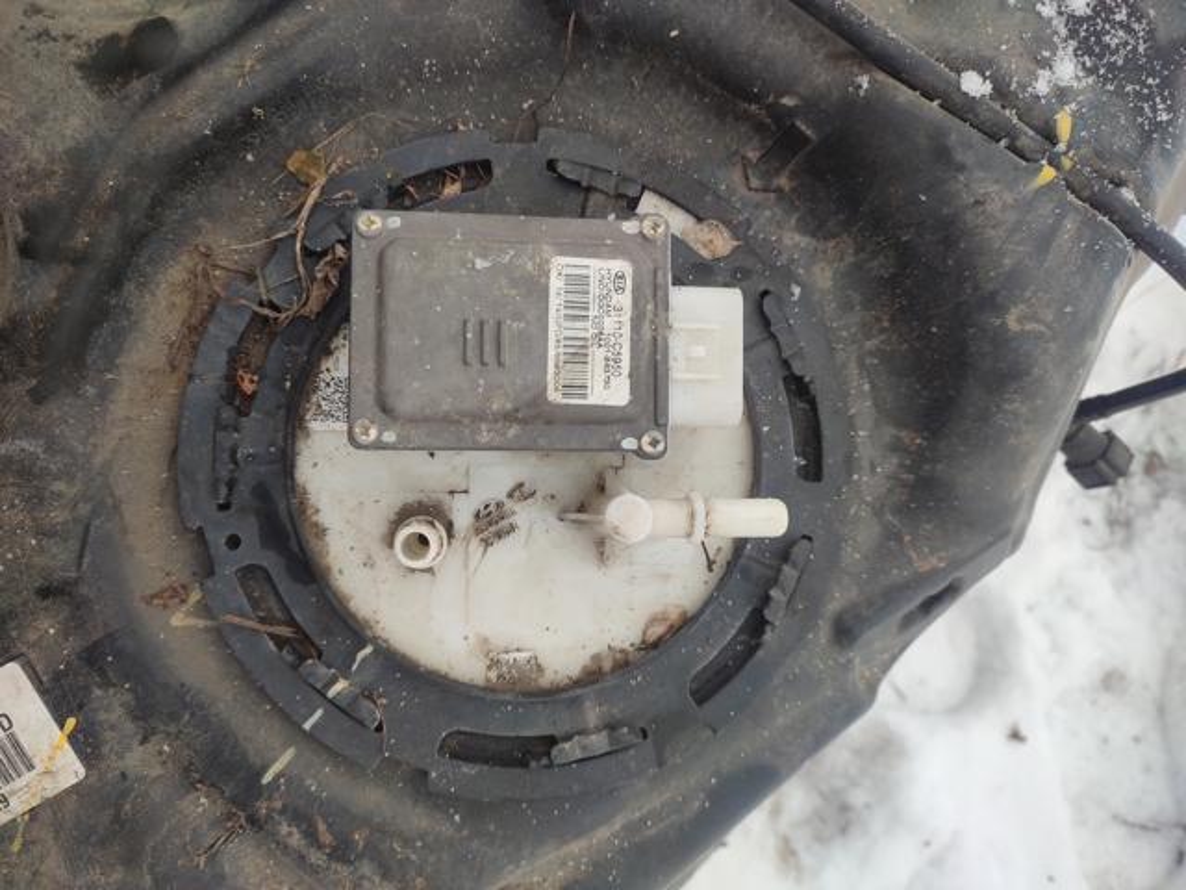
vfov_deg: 54.9
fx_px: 857
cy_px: 445
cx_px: 593
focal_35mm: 25
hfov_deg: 69.4
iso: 50
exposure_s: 1/128
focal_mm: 6.04
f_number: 1.9
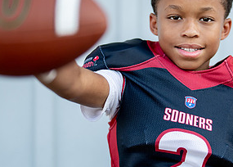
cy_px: 76
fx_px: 762
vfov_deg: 12.5
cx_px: 181
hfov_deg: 17.3
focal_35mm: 115
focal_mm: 50
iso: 160
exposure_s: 1/1600
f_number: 1.2
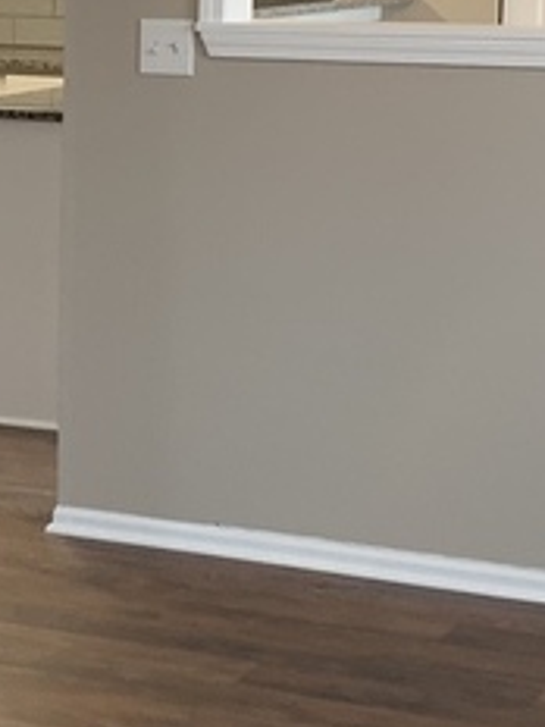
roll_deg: -0.3
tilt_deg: -6.4
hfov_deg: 11.9
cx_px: -135
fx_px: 2540
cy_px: 207
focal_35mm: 121
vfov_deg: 16.2
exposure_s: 1/60
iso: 100
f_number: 1.8
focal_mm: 4.25
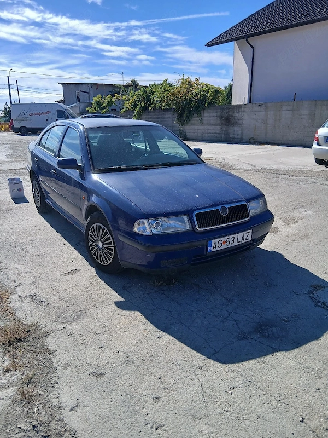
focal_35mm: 26
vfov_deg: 67.3
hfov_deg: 53.1
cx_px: 164
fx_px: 328
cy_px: 219
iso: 20
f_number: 1.8
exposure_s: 1/667
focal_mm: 3.98
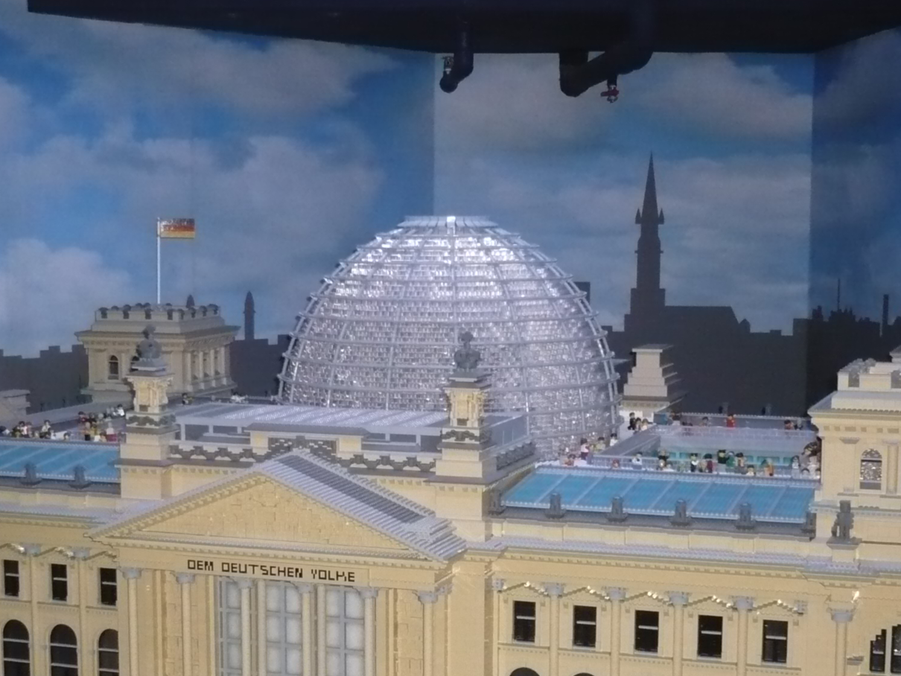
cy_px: 474
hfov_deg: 29.3
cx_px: 378
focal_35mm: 66
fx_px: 1718
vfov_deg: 22.1
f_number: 2.8
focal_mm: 5.8
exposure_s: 1/30
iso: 320
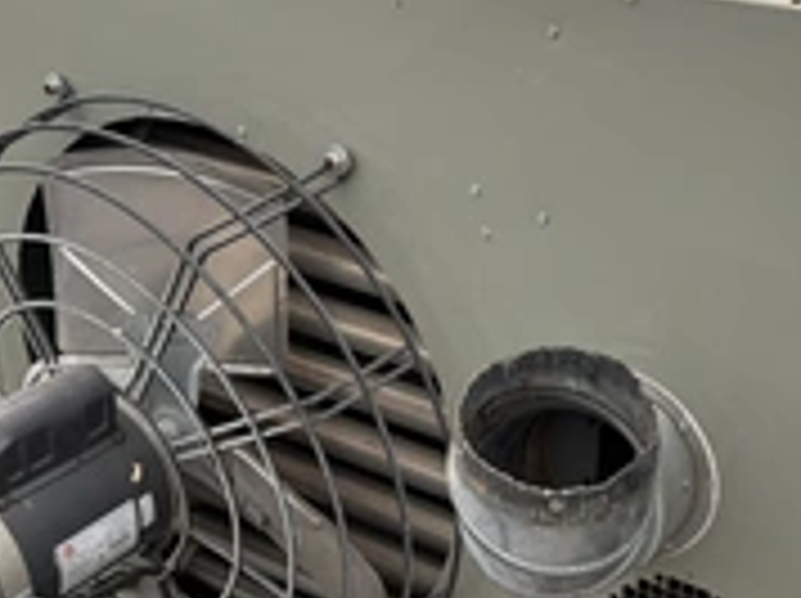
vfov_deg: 26.9
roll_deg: -1.3
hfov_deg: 35.4
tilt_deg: -27.1
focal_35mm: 54
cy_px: 382
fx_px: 1248
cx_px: 486
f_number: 1.78
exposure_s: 1/1812
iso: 80
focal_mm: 6.76
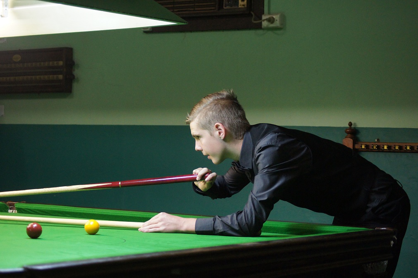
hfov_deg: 24.6
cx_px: 209
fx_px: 957
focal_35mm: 82
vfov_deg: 16.5
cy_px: 139
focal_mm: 55
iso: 1600
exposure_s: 1/80
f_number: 4
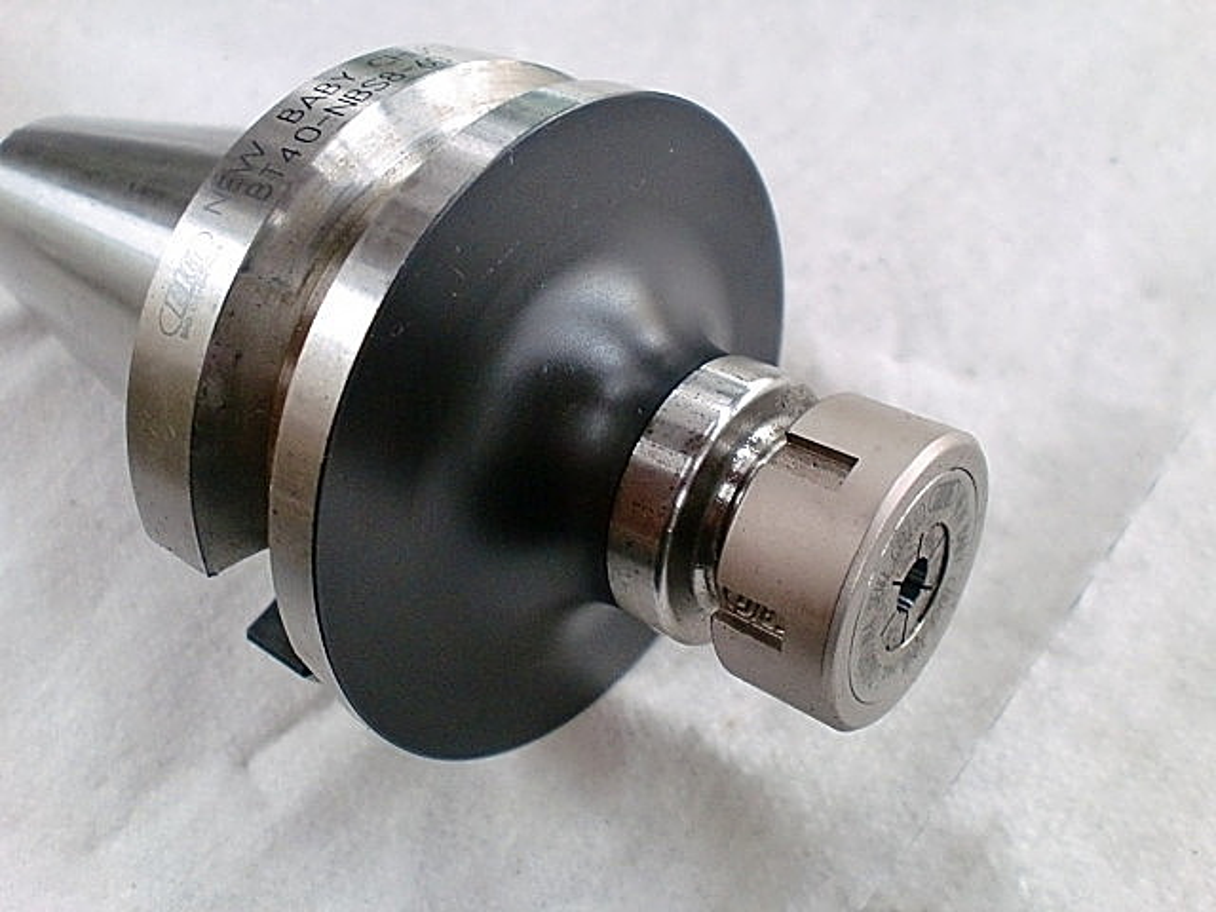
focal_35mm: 35
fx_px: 1229
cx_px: 608
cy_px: 456
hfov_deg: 52.6
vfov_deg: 40.7
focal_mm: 6.3
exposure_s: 1/60
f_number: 3.1
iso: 400
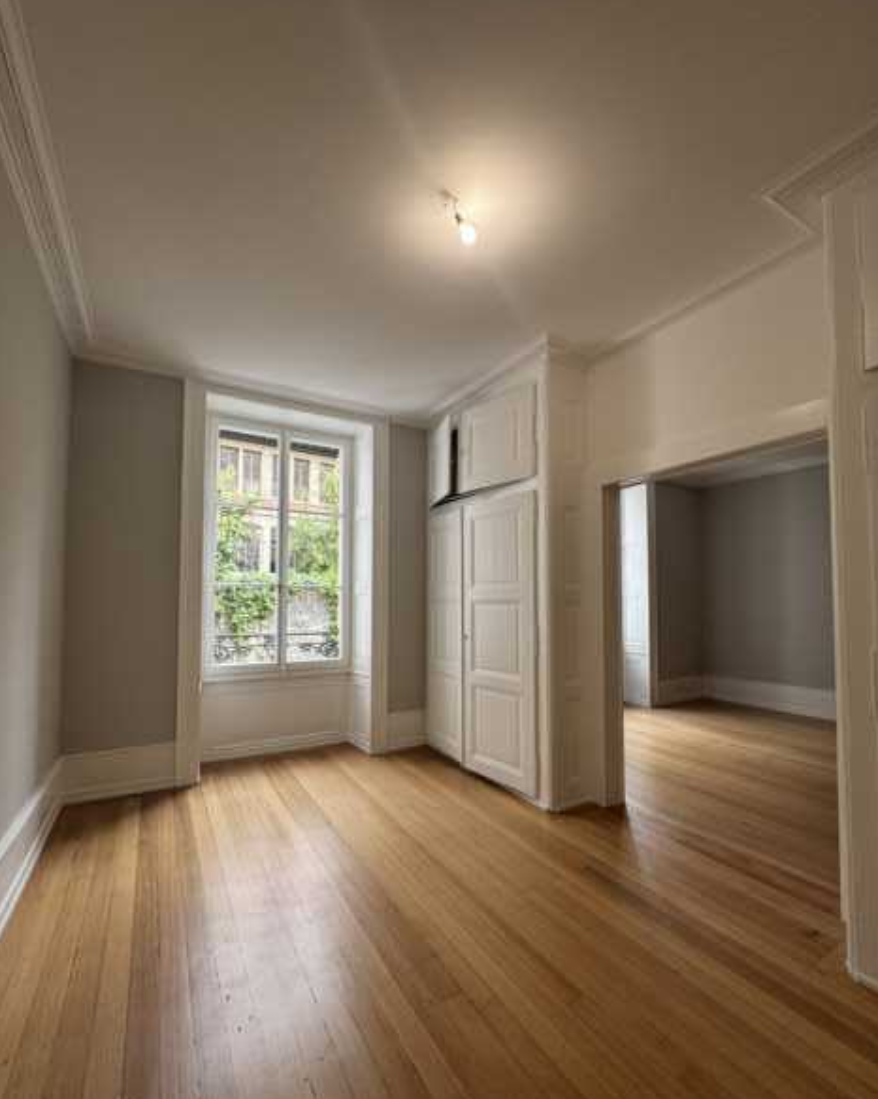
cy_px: 581
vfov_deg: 96.7
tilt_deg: +2.2
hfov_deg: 84.0
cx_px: 445
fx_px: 487
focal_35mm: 15
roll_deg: -1.4
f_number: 2.2
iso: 125
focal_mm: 2.22
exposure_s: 1/100
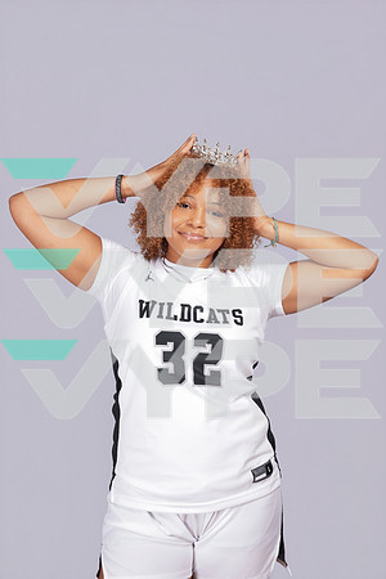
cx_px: 193
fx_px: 724
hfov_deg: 29.9
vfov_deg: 43.6
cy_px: 290
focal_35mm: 45
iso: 250
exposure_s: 1/200
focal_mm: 45
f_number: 8
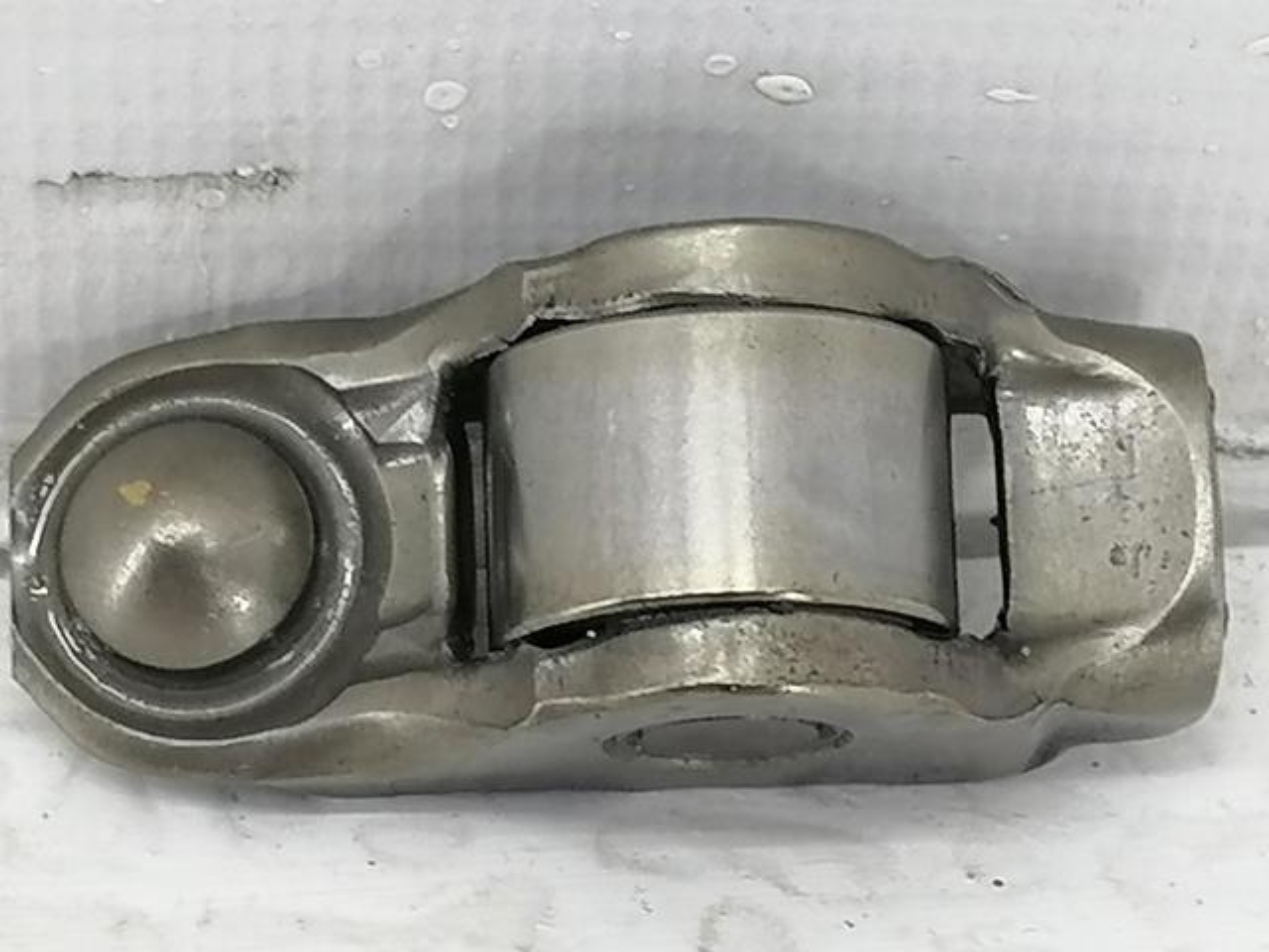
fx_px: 5646
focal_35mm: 154
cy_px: 476
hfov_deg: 12.8
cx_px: 634
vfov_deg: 9.6
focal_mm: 5.4
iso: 80
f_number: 1.8
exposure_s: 1/33.3
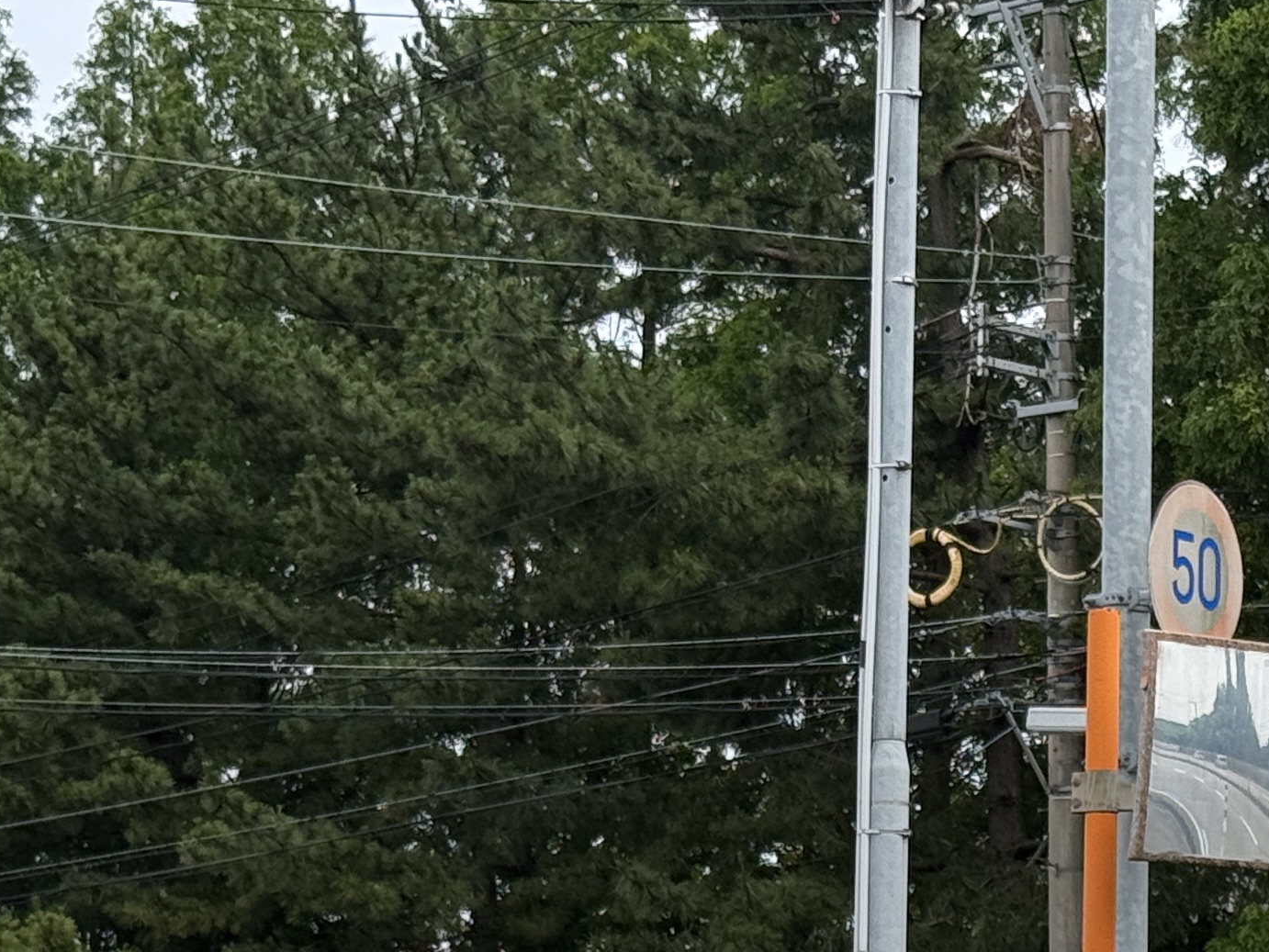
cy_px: 1268
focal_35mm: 140
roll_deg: -1.1
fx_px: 5133
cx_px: 842
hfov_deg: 14.1
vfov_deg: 10.4
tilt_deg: +2.1
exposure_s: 1/3226
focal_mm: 6.76
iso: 64
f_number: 1.78
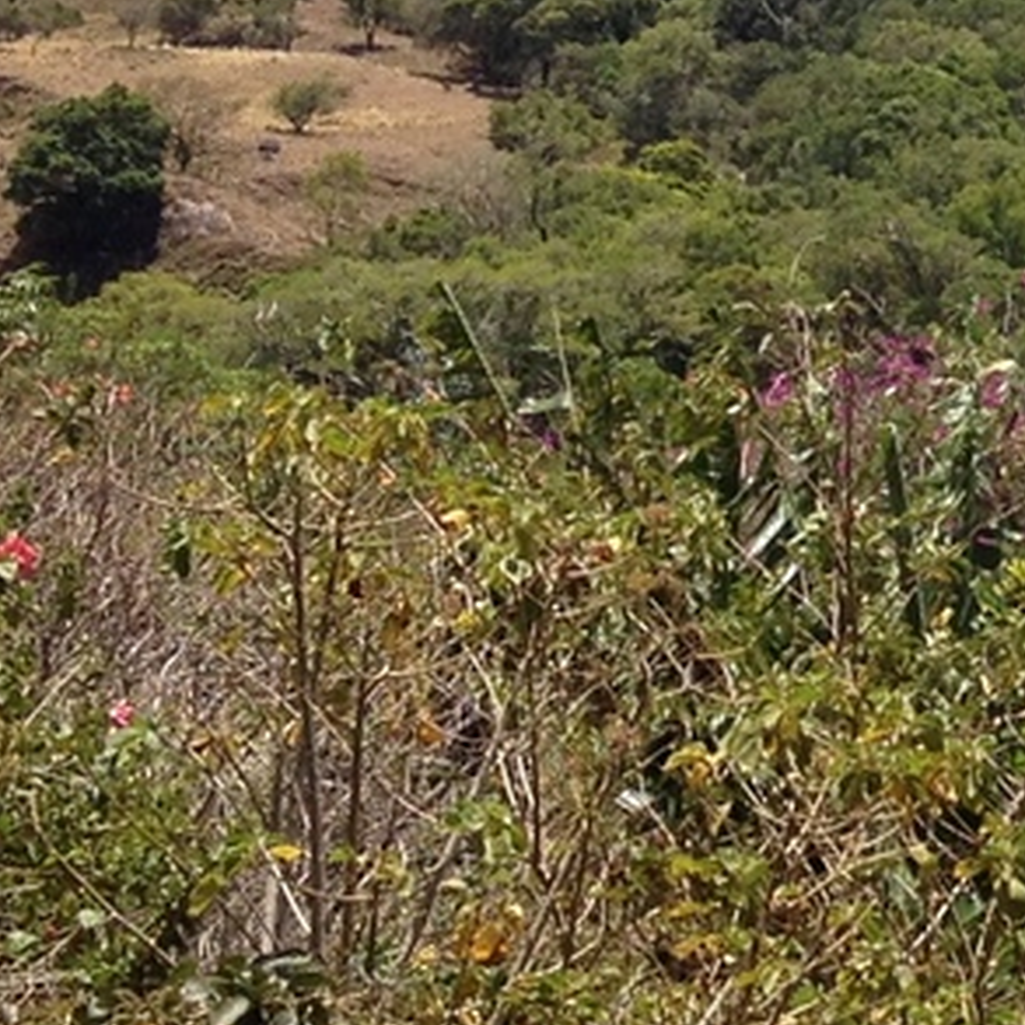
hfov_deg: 9.4
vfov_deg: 10.3
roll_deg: +1.3
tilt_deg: -3.8
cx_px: 2281
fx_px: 5662
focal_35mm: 169
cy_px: 266
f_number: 2.4
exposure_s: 1/1314
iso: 50
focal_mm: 4.28
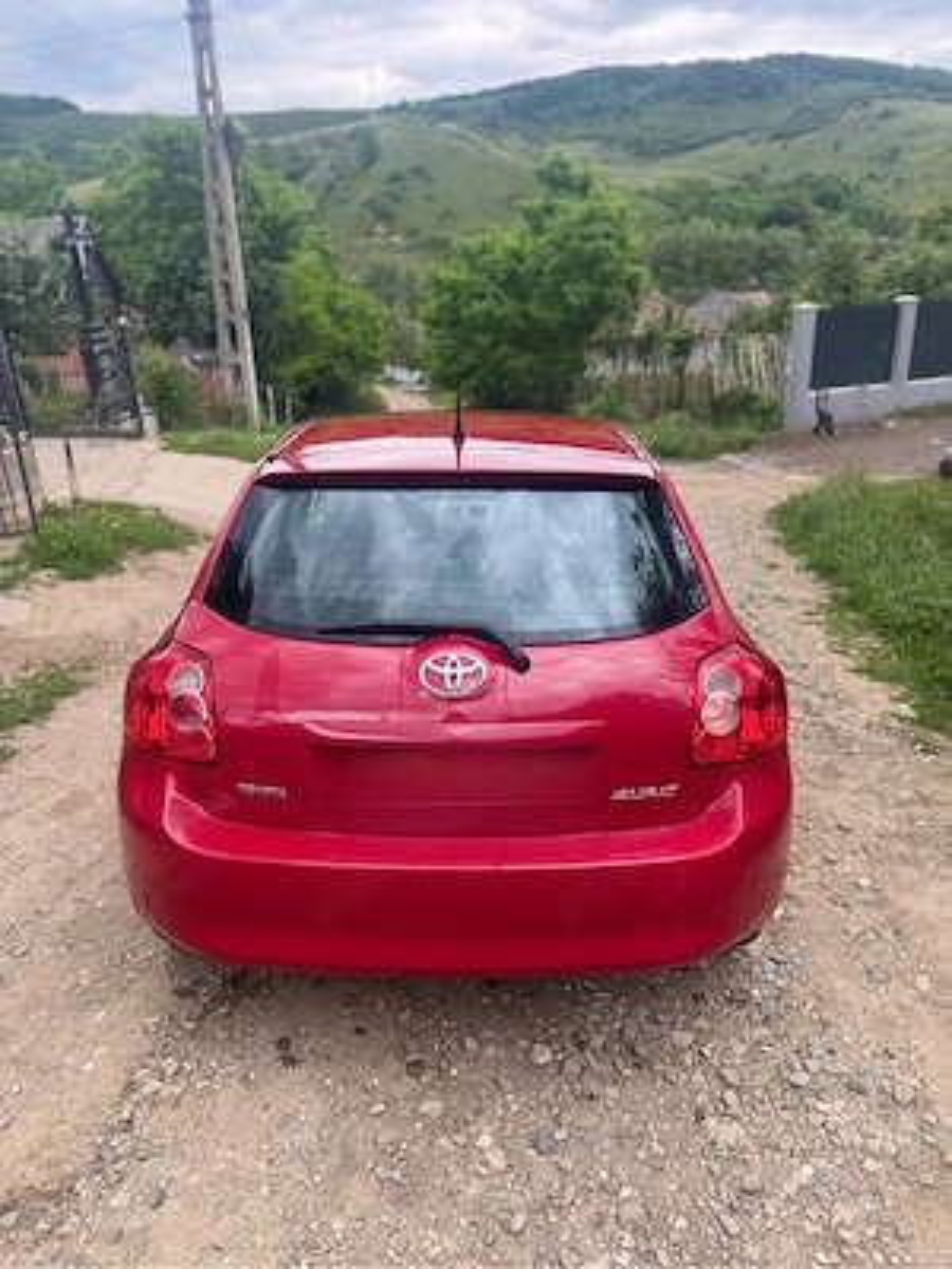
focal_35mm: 24
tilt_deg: -21.6
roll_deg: +1.8
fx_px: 880
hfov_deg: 56.8
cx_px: 476
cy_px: 634
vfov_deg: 71.6
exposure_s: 1/298
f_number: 1.78
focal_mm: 6.76
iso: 80
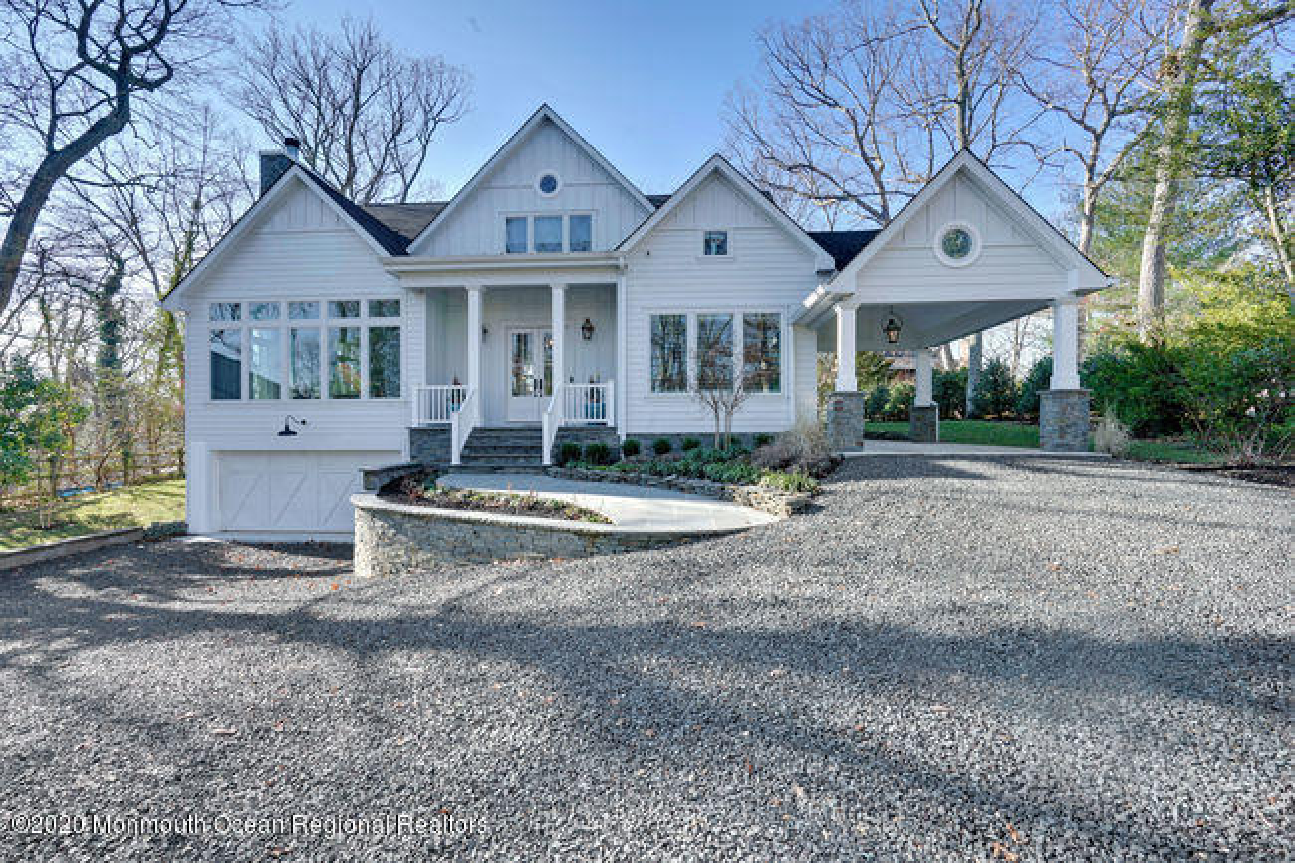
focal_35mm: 16
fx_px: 575
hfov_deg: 96.8
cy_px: 432
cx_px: 648
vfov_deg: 73.7
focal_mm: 16
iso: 200
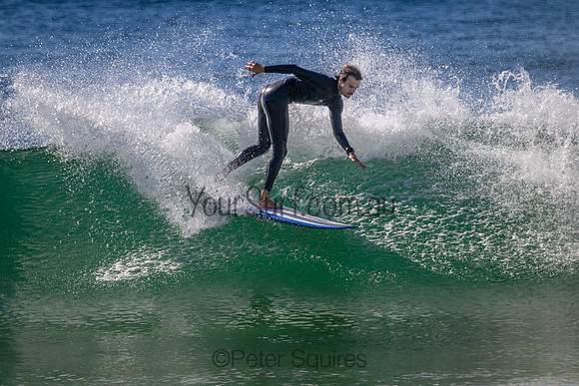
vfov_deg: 1.9
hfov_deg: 2.9
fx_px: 11582
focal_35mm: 720
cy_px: 193
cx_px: 290
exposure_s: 1/2000
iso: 1100
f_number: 11
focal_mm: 720
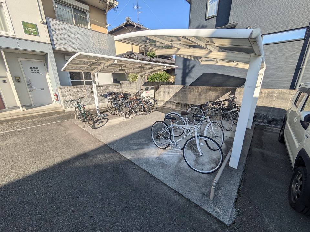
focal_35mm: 14
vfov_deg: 85.7
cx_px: 155
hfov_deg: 102.1
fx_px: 125
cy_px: 116
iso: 50
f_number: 2.2
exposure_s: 1/1376
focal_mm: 1.83
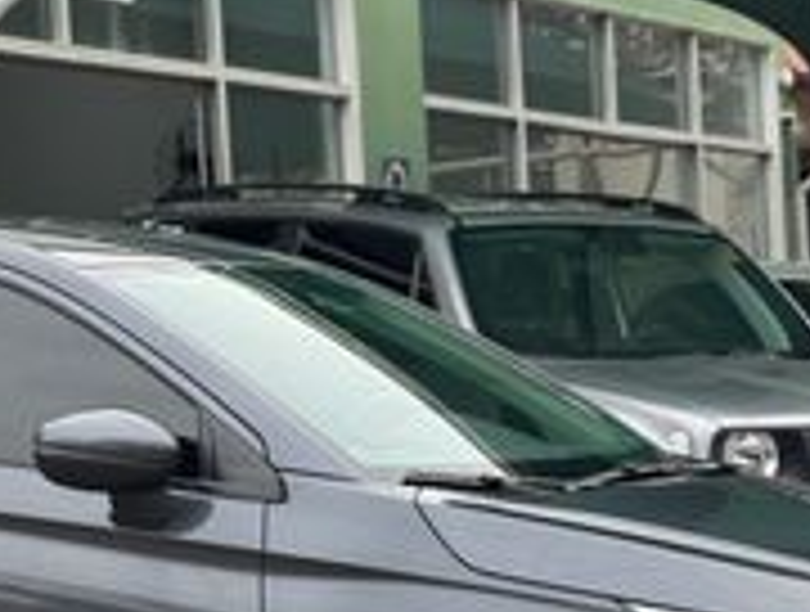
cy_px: 544
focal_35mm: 125
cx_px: 166
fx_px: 2933
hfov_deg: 15.6
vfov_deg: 11.8
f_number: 1.78
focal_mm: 6.76
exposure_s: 1/253
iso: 64
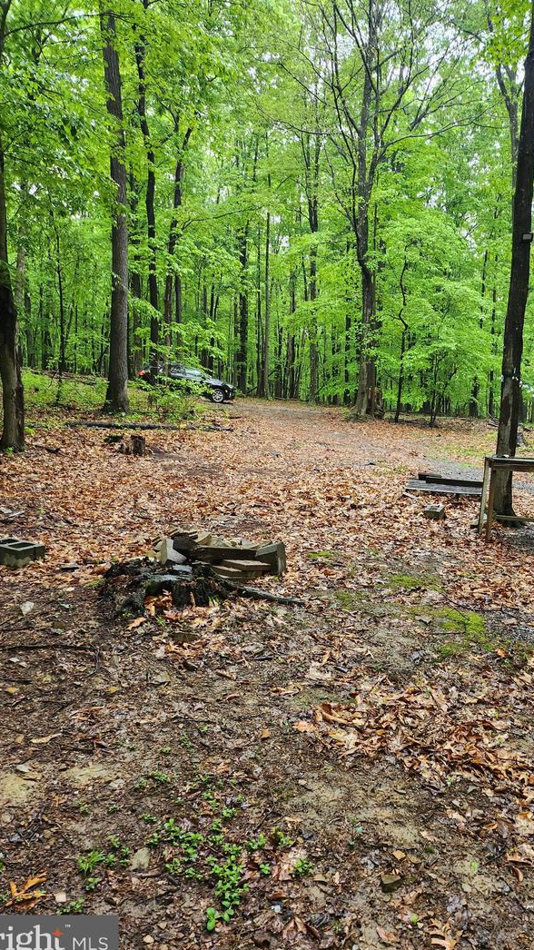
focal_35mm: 27
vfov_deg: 69.9
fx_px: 680
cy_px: 477
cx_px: 327
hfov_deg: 42.6
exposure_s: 1/120
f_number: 1.8
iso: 160
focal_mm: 5
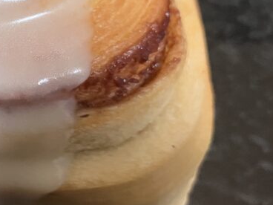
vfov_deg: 18.7
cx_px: -45
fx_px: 615
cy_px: 43
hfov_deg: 23.2
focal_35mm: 78
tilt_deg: -46.7
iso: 320
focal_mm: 3.99
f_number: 1.8
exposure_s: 1/43
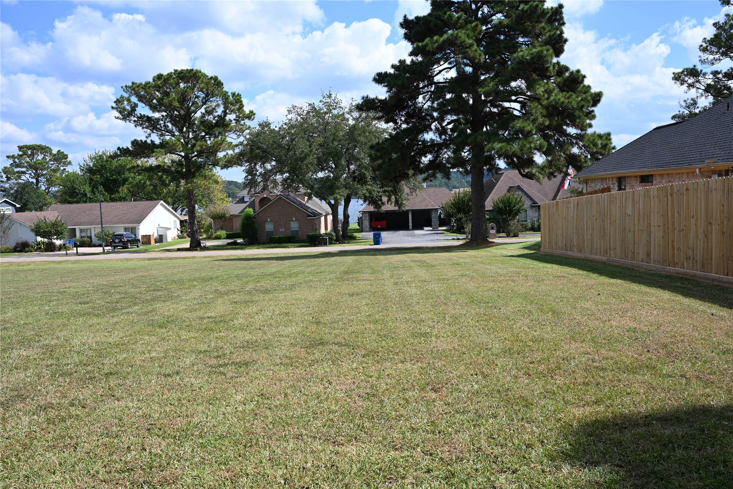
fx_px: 641
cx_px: 366
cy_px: 244
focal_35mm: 32
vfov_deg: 41.7
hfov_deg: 59.5
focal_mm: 31.5
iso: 200
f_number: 11
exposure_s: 1/250
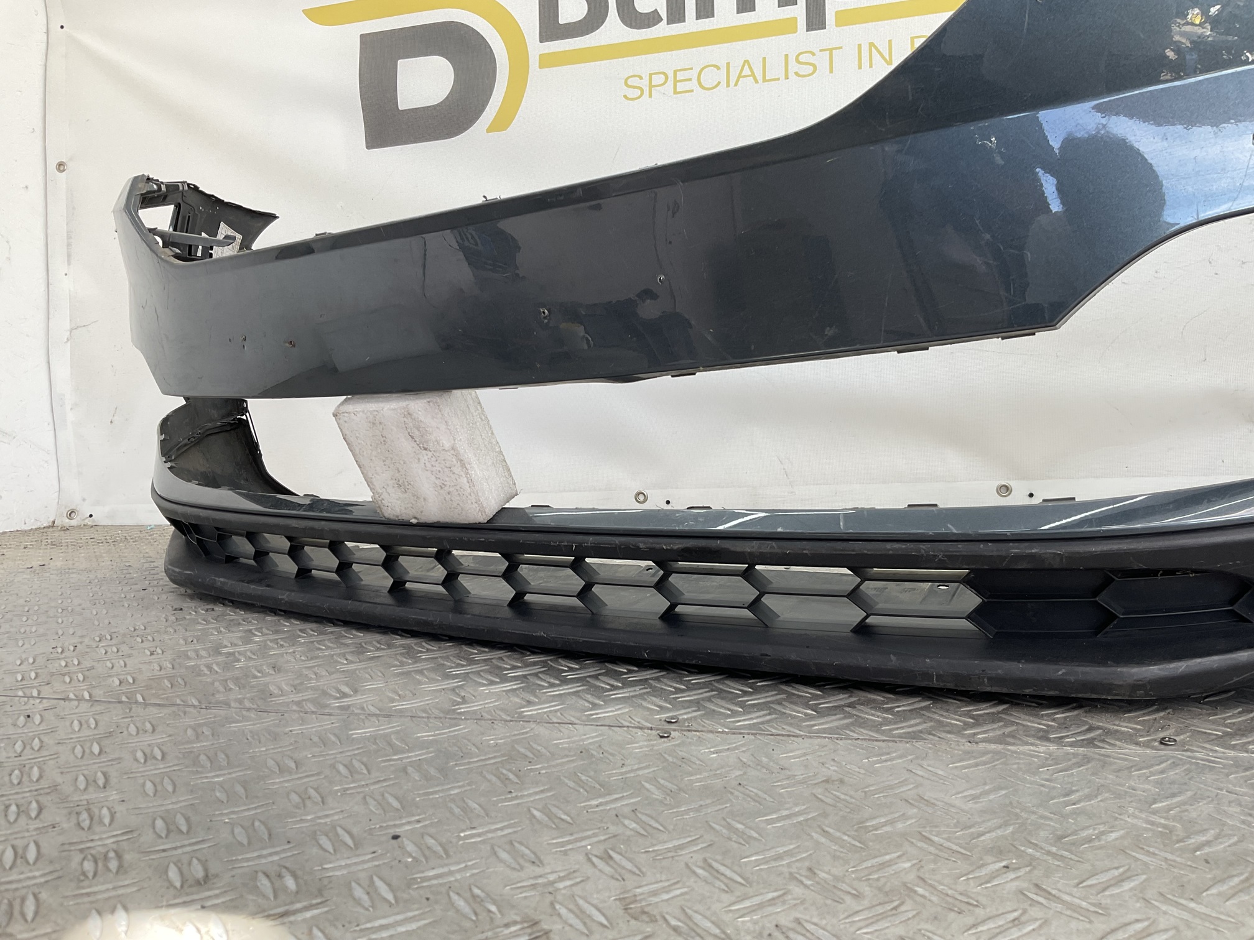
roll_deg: +1.6
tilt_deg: -3.6
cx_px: 627
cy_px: 470
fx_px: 1051
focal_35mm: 29
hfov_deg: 61.7
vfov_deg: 48.2
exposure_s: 1/100
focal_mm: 3
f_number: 1.8
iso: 20
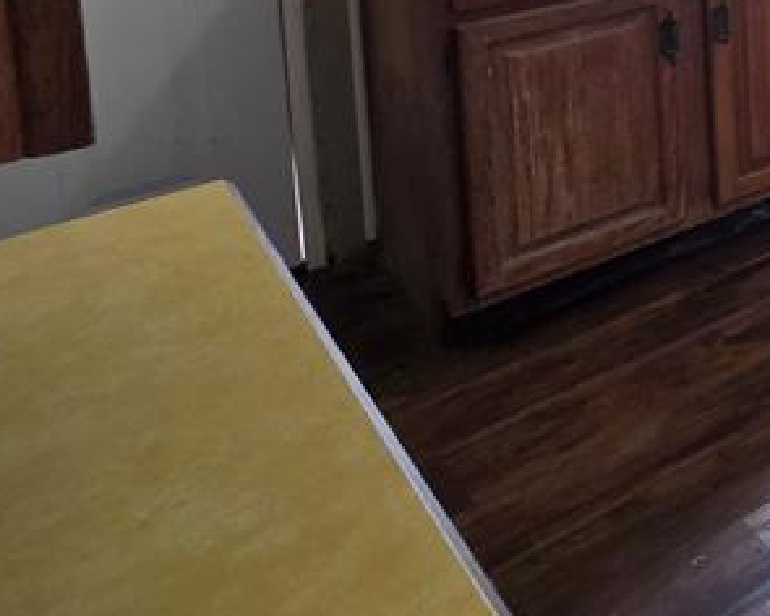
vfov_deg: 27.0
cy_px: -243
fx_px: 1003
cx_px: 1302
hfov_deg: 24.4
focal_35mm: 44
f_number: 2.2
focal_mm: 2.2
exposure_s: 1/120
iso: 125
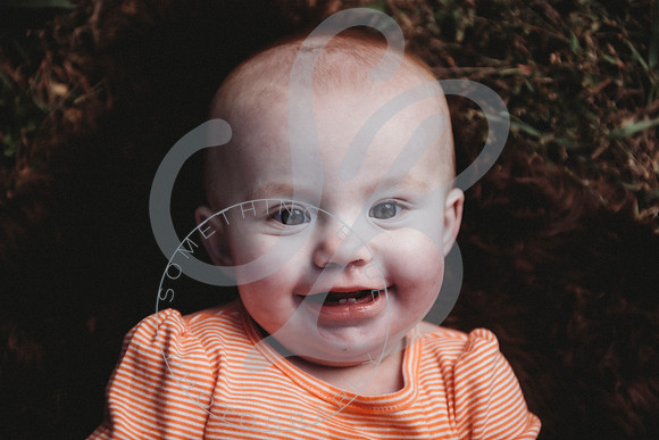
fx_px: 1282
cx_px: 330
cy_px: 220
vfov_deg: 19.5
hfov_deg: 28.8
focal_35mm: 70
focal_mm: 70
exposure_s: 1/250
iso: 100
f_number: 2.8
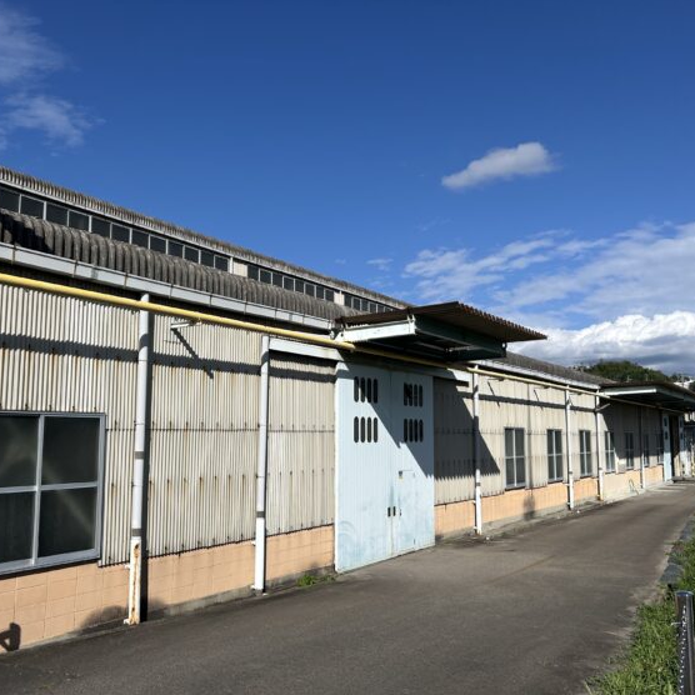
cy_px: 348
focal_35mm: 31
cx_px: 332
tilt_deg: +7.5
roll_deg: +0.3
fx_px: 704
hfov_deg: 52.5
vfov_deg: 52.5
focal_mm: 5.7
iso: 50
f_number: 1.5
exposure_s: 1/8000
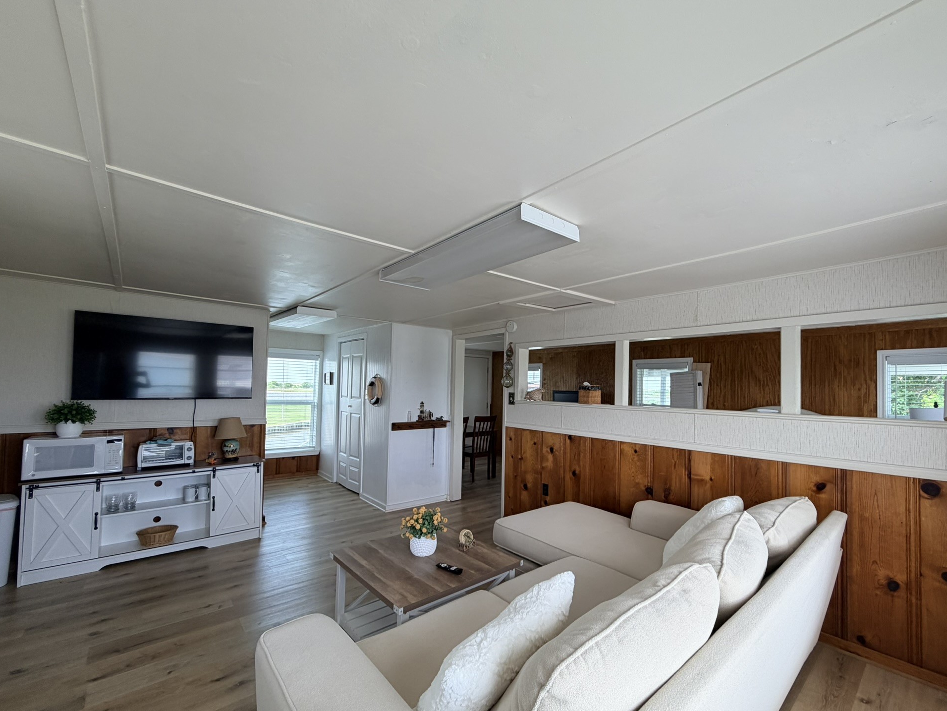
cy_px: 377
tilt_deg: +1.4
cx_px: 501
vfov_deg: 81.7
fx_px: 410
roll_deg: -0.7
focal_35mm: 15
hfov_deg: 98.0
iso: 80
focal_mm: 2.22
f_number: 2.2
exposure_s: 1/121
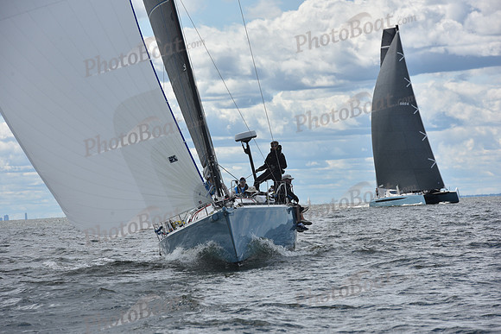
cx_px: 250
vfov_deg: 6.9
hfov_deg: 10.3
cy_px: 167
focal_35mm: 200
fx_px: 2784
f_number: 11
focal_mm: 200
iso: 250
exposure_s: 1/800
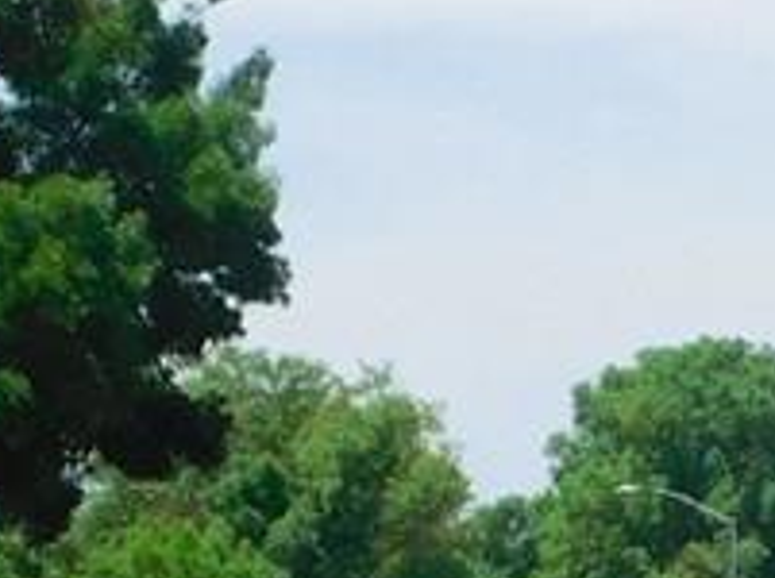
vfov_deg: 8.3
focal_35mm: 172
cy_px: 1075
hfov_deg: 11.5
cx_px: 490
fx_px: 3844
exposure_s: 1/1500
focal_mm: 4
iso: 125
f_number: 3
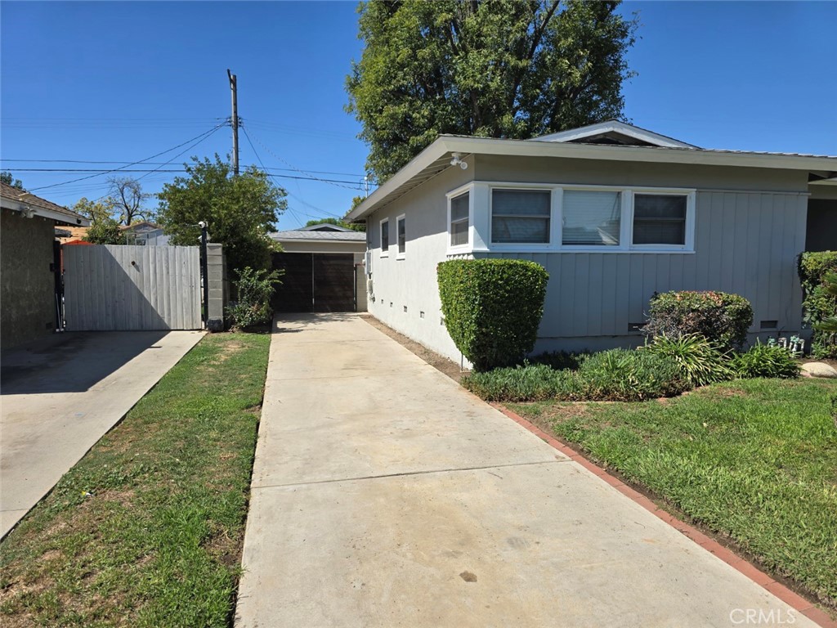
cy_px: 314
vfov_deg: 58.9
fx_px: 556
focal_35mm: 23
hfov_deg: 73.9
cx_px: 418
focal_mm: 6.3
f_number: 1.7
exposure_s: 1/1148
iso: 12
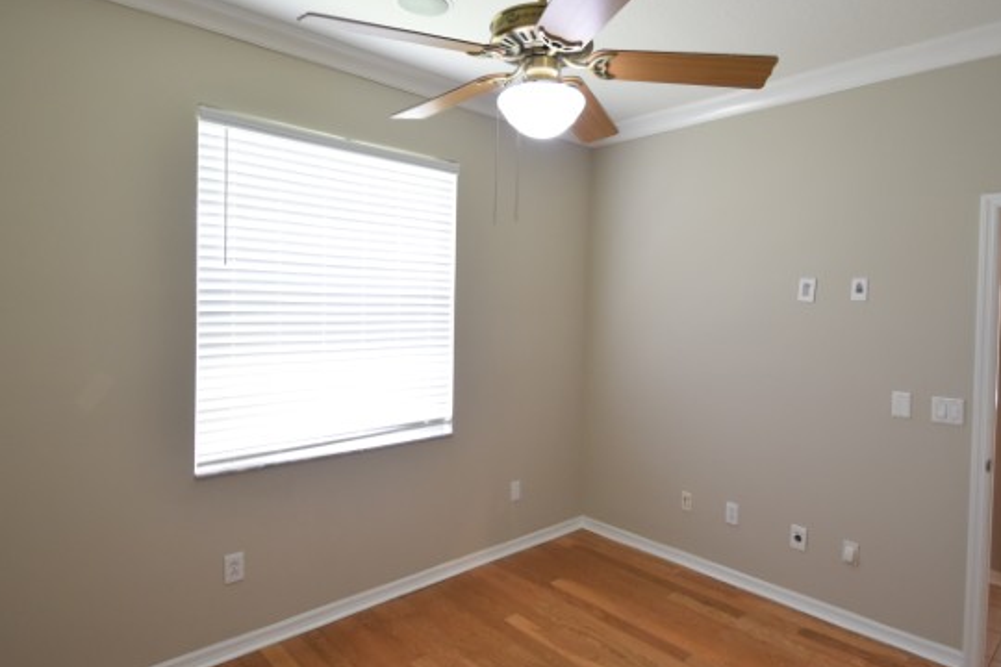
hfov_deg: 83.7
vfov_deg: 61.9
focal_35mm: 20
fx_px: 556
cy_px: 315
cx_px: 549
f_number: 3.5
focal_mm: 10
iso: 800
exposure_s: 1/60
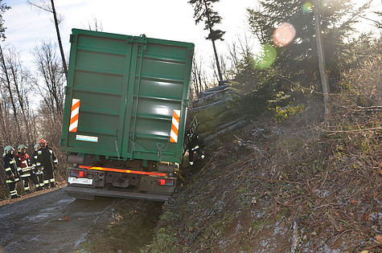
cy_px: 126
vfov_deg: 34.1
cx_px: 191
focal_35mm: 39
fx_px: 413
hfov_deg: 49.6
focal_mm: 26
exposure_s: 1/125
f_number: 5.6
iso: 100
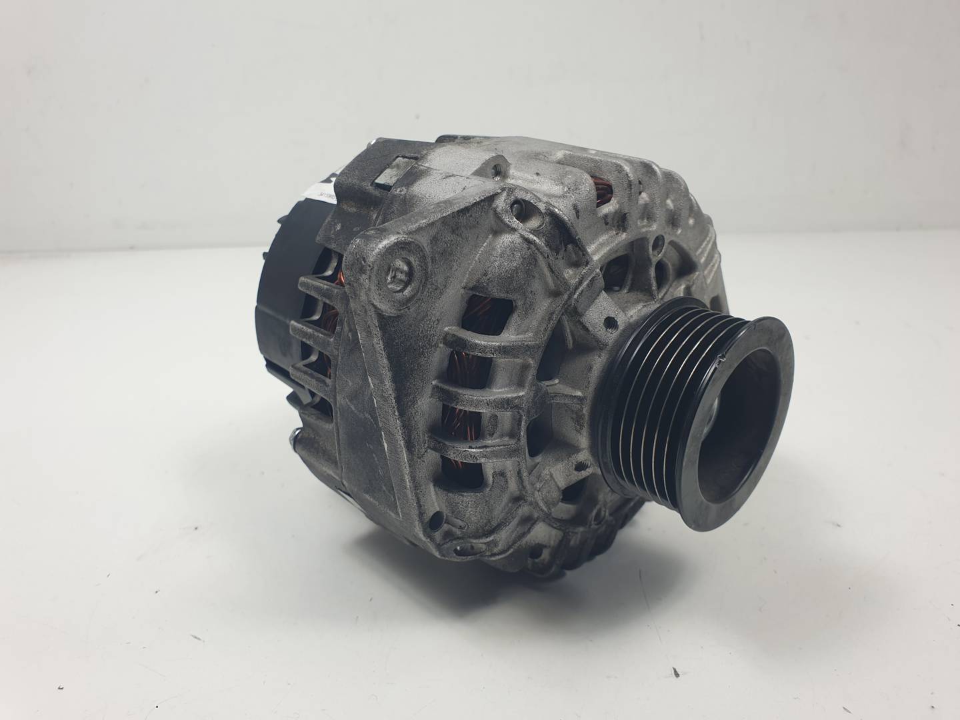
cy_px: 360
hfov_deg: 67.3
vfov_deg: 53.1
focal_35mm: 26
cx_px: 480
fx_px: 721
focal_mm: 4.3
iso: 50
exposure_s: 1/211
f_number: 2.4
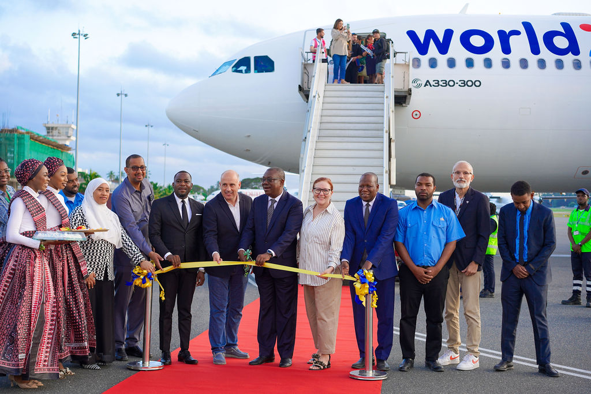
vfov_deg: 24.6
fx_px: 903
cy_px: 197
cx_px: 296
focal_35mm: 55
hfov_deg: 36.2
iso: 160
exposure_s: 1/160
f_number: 4
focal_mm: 55
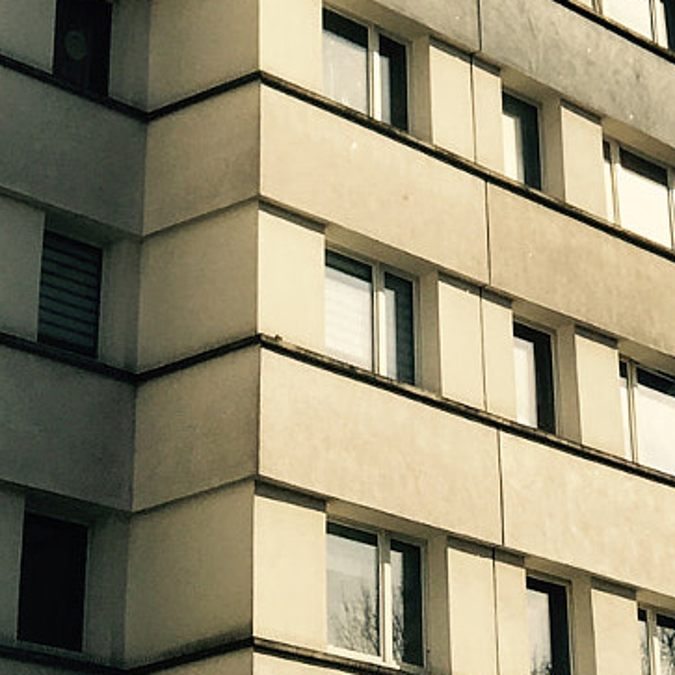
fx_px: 2493
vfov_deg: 13.8
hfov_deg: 15.3
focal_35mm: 113
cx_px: 578
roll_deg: +3.7
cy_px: -532
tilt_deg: +37.3
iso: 25
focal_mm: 4.15
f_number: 2.2
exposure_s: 1/2849
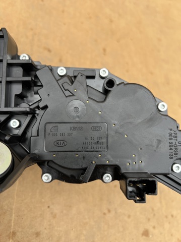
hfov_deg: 53.0
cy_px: 121
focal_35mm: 26
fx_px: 182
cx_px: 90
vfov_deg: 67.4
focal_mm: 5.7
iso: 50
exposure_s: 1/407
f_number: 1.5
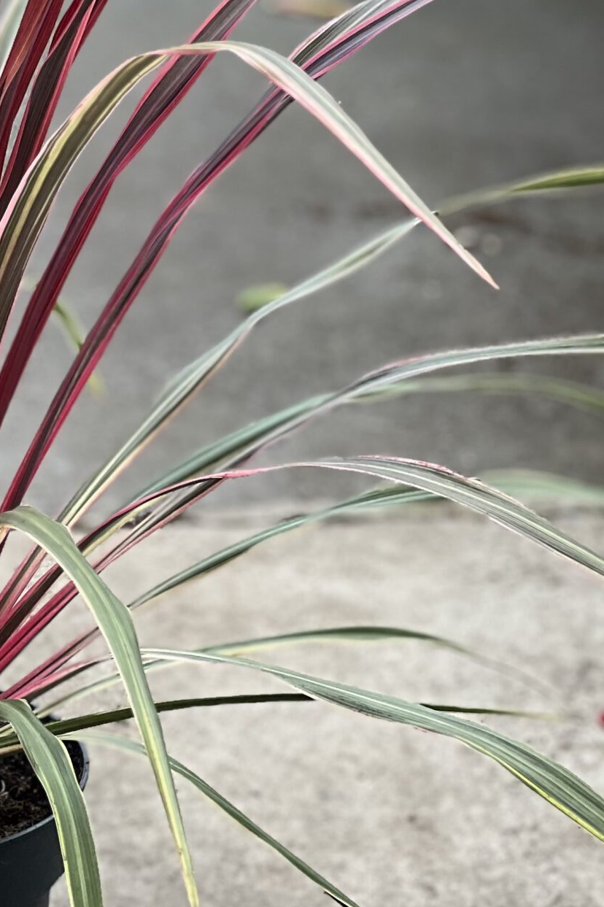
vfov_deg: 12.4
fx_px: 4154
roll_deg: -1.6
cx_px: -77
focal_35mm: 165
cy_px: 251
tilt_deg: -19.5
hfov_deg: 8.2
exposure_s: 1/121
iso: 40
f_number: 2.8
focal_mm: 9
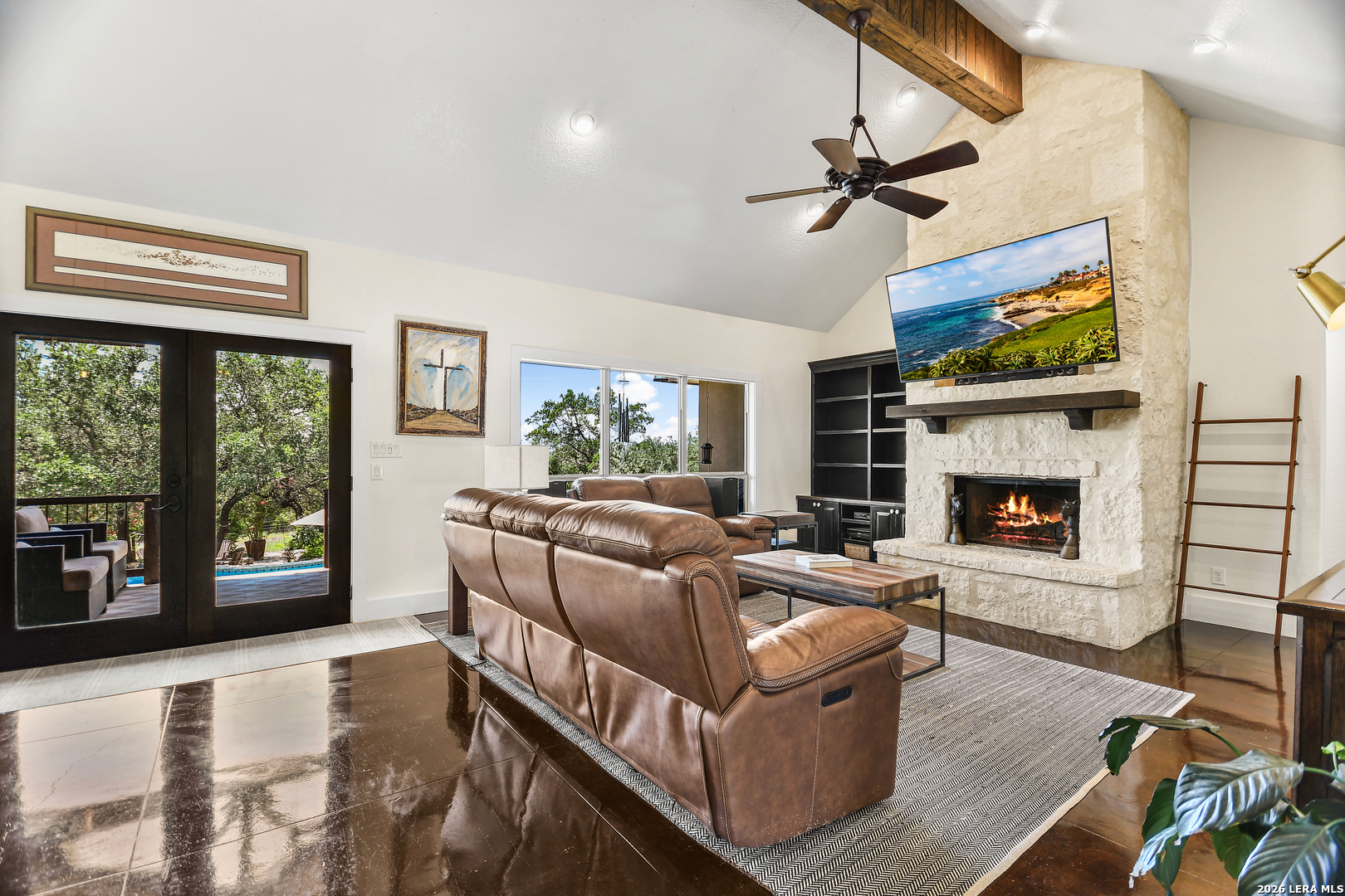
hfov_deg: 100.4
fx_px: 560
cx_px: 672
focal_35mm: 15
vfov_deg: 77.3
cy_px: 448
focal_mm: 10
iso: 125
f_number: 5
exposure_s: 1/3
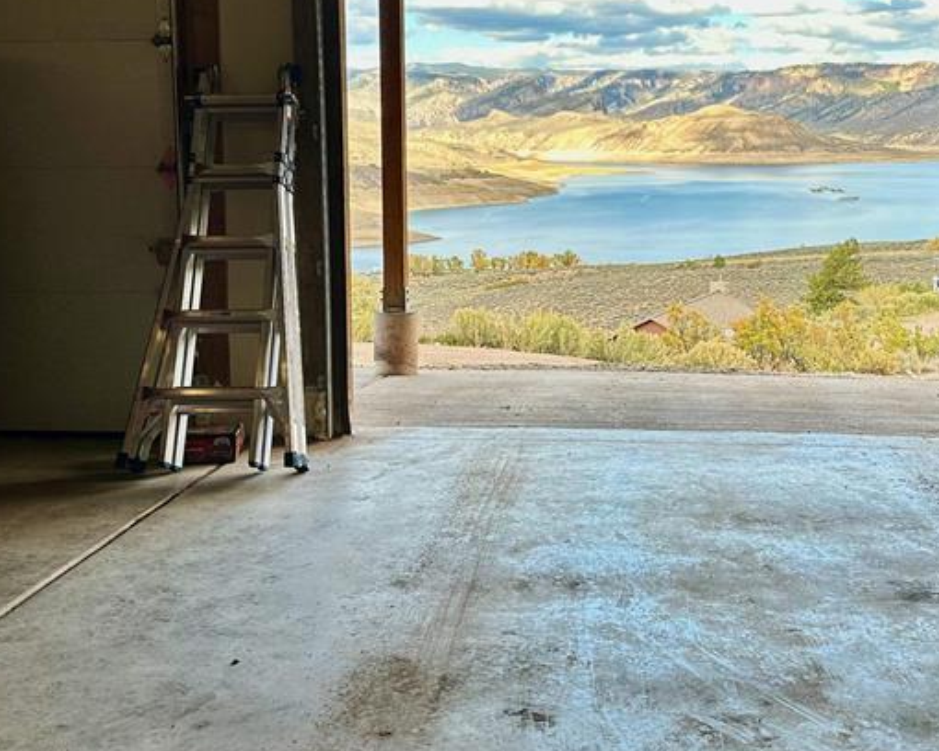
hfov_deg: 39.5
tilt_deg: -4.3
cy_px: 239
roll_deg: +0.5
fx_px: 1306
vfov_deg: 31.8
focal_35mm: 47
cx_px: 538
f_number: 1.78
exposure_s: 1/467
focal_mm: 6.86
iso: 80
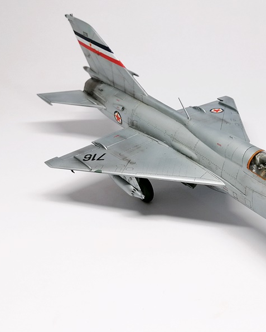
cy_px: 165
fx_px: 541
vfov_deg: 34.1
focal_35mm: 55
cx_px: 215
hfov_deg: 27.1
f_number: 1.8
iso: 64
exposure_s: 1/50
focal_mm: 3.95
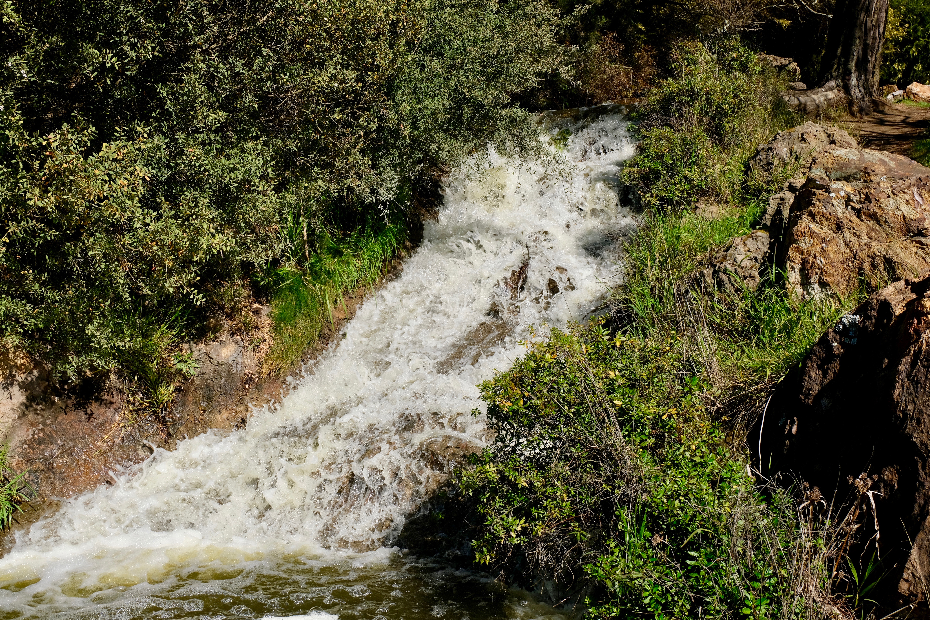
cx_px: 465
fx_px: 930
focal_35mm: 36
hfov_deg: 53.1
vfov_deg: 36.9
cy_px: 310
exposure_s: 1/750
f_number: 8
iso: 400
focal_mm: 24.3
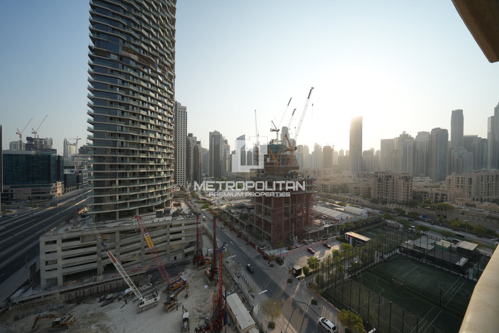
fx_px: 166
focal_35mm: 12
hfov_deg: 112.6
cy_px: 166
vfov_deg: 90.0
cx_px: 250
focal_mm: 12
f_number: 4.5
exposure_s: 1/640
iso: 100
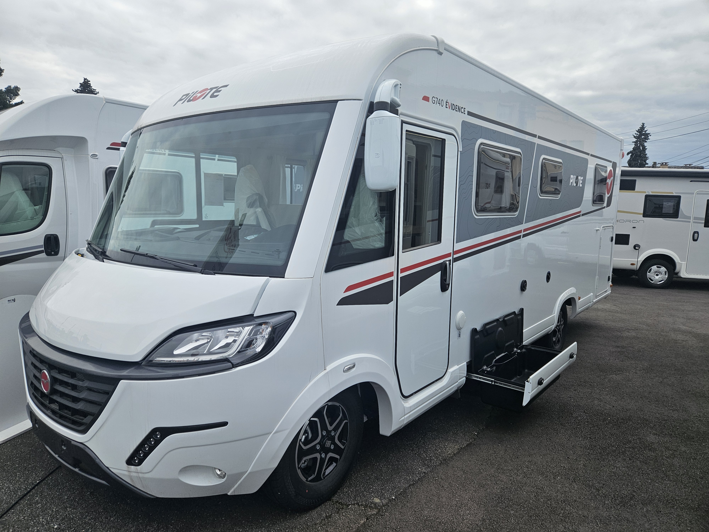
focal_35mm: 23
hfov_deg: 73.9
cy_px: 266
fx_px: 471
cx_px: 354
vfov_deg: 58.9
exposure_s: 1/1325
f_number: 1.8
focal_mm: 5.4
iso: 40
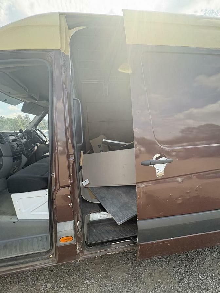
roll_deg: -0.4
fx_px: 119
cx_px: 110
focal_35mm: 14
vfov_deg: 102.1
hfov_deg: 85.7
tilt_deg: -3.1
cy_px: 146
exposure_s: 1/245
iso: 64
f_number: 2.2
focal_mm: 2.22
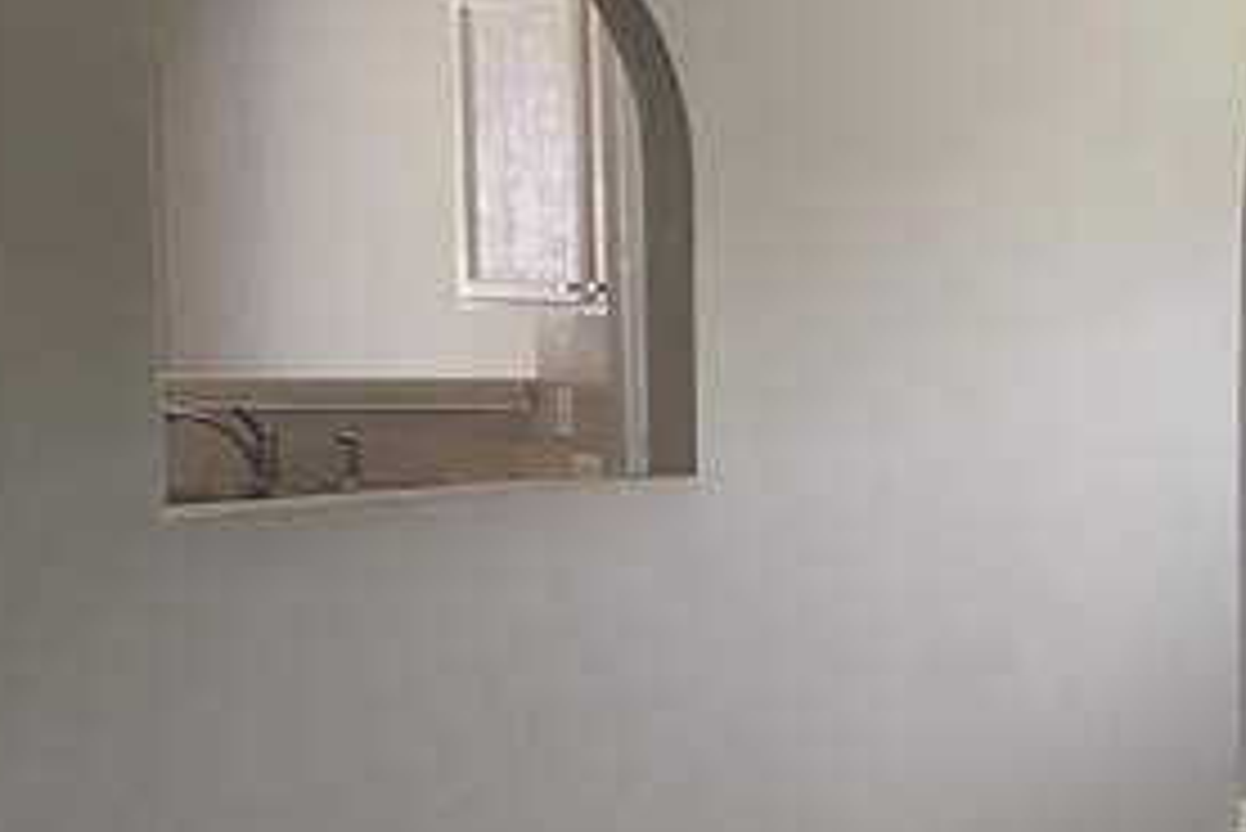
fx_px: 2701
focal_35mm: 78
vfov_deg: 17.5
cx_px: 1300
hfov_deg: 24.6
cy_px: 477
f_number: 1.8
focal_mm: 4.25
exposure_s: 1/60
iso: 125
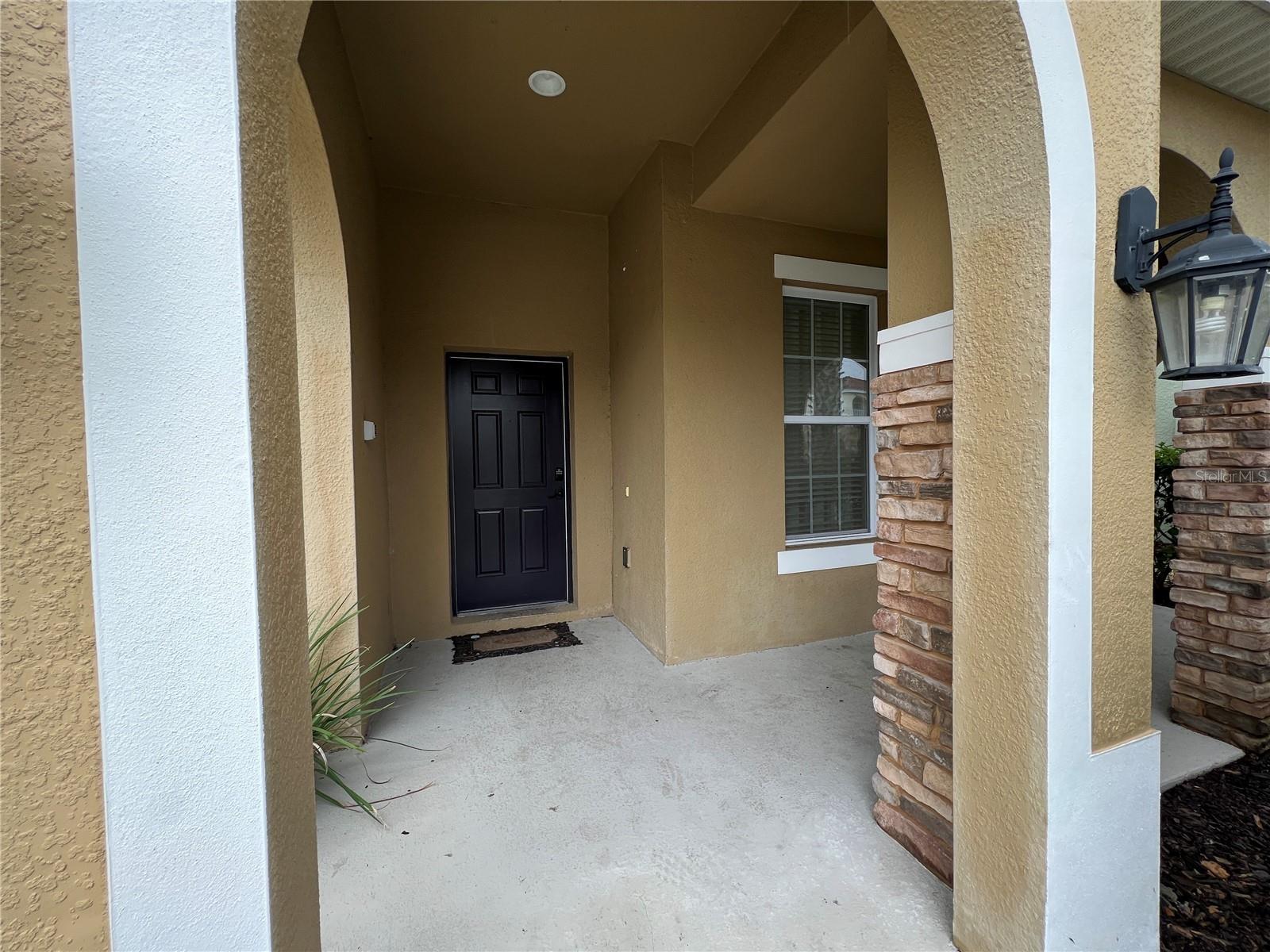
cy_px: 476
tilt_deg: -2.5
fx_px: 477
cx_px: 635
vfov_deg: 89.9
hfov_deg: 106.2
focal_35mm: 13
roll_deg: +0.7
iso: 50
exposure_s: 1/99
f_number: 1.8
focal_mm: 1.57
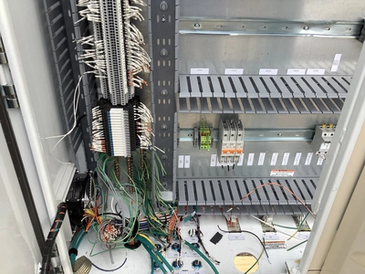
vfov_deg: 45.4
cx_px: 182
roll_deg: -2.6
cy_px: 137
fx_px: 327
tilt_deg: -31.5
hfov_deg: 58.4
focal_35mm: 31
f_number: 2.4
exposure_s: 1/136
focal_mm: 3.3
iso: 25
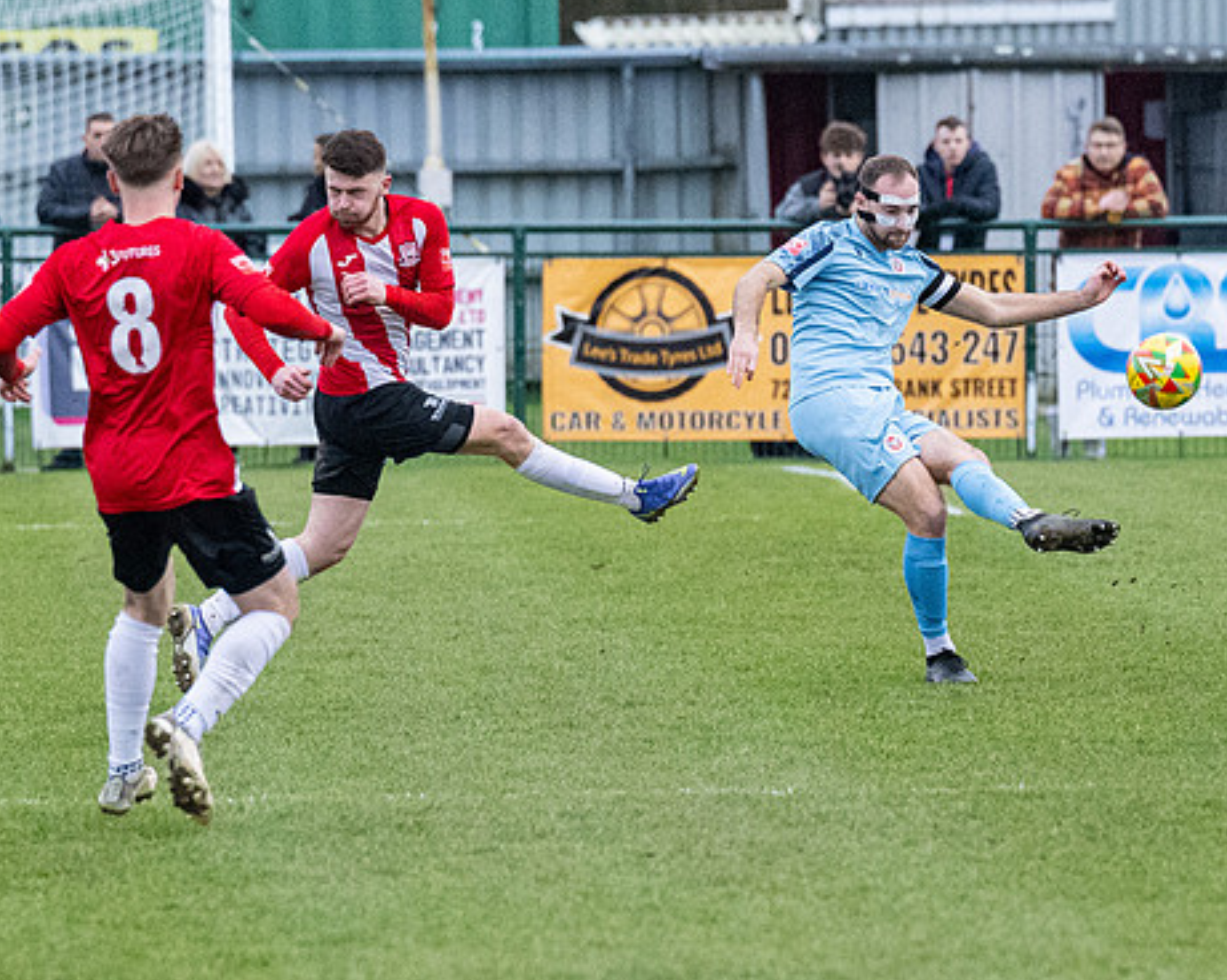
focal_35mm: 586
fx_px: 21262
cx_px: 694
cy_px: 586
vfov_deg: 2.6
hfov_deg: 3.3
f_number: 4
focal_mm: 200
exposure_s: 1/1250
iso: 4000
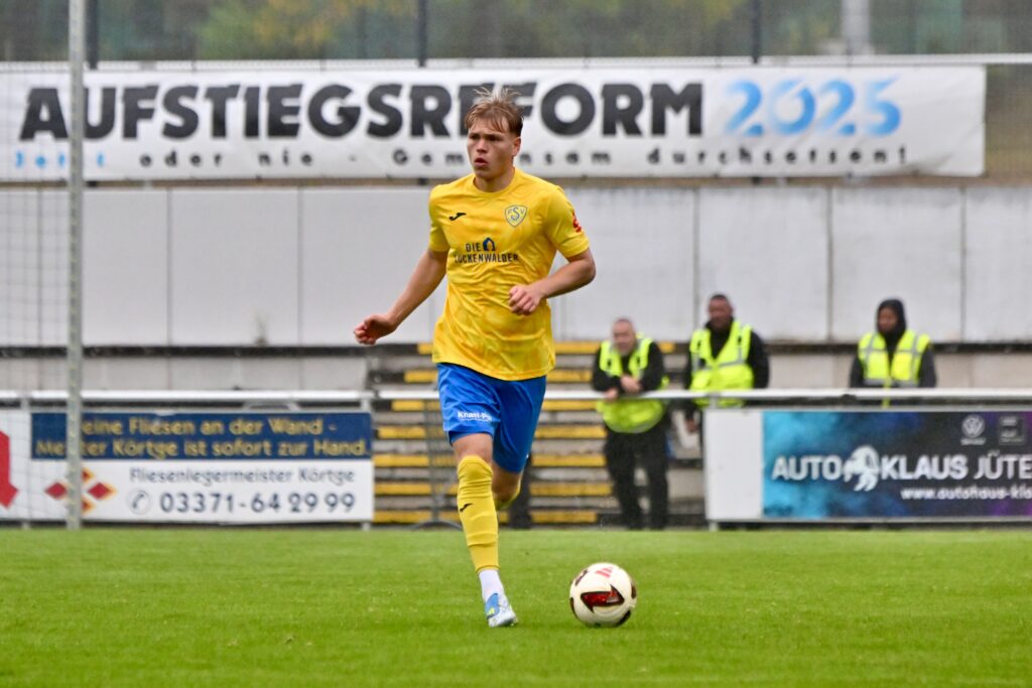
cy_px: 344
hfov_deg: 6.6
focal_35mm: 310
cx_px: 516
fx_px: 8887
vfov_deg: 4.4
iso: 3200
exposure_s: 1/1600
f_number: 5.6
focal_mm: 310
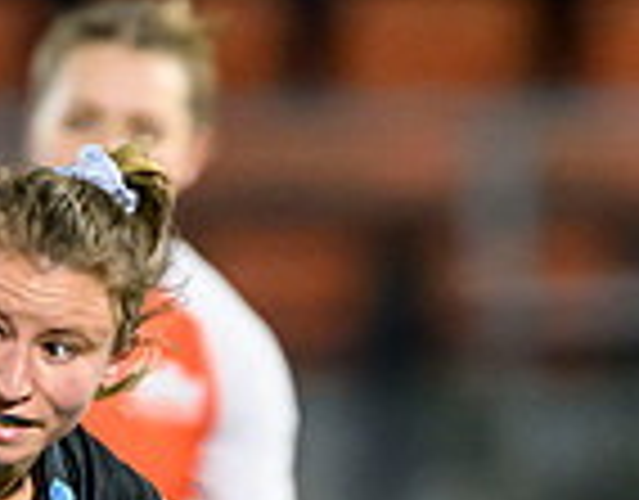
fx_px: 43599
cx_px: 130
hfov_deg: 0.8
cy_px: 1186
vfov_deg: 0.7
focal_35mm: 2326
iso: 5000
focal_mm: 400
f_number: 2.8
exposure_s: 1/1000
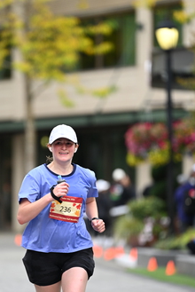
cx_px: 55
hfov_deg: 4.1
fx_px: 2708
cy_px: 175
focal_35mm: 334
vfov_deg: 6.2
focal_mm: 200
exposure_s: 1/1600
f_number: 2.8
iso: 640
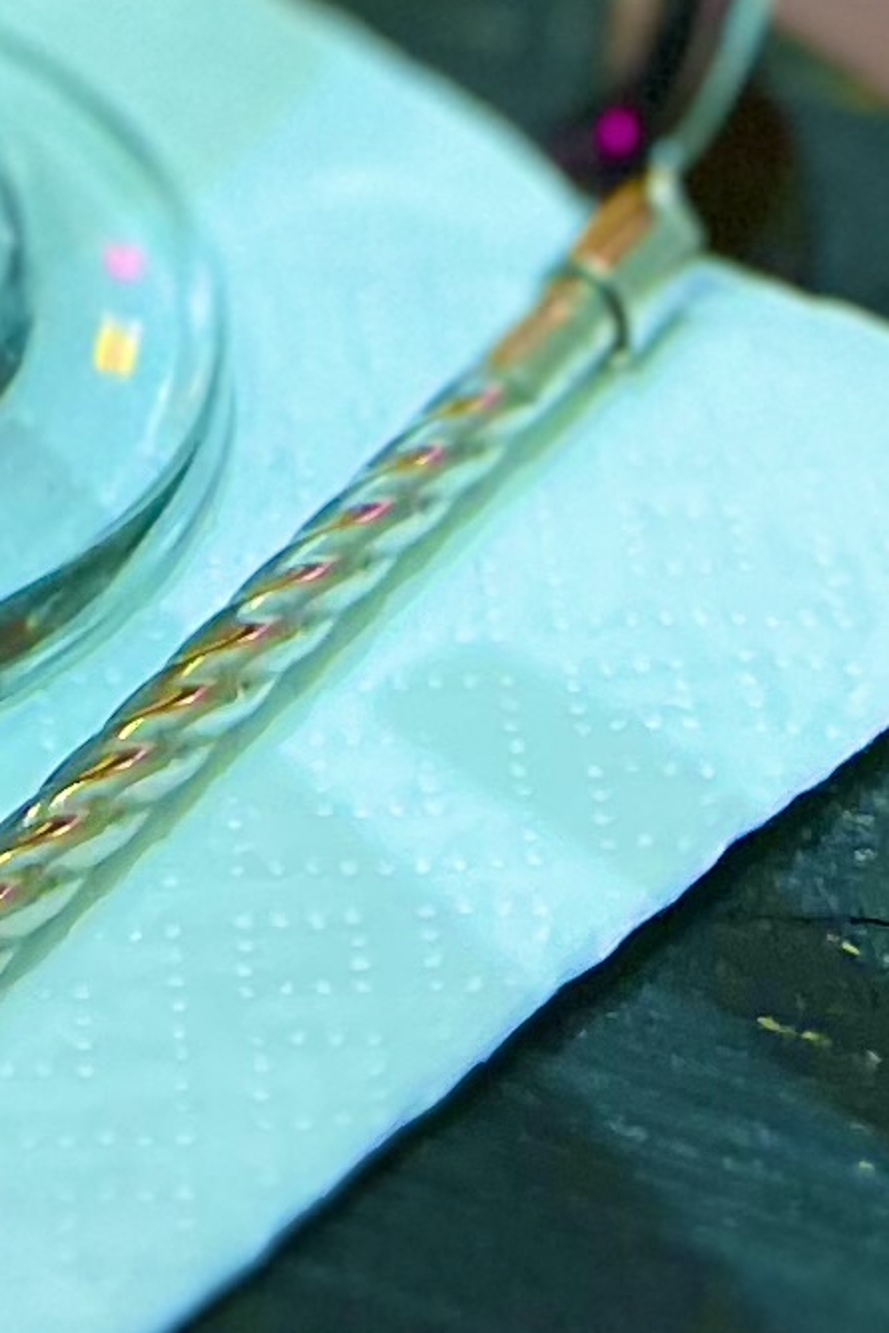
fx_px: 6037
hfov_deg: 8.2
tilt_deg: -10.5
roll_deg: +1.3
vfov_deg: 10.2
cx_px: -480
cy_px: -2307
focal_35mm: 163
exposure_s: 1/50
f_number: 1.5
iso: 400
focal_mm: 5.7
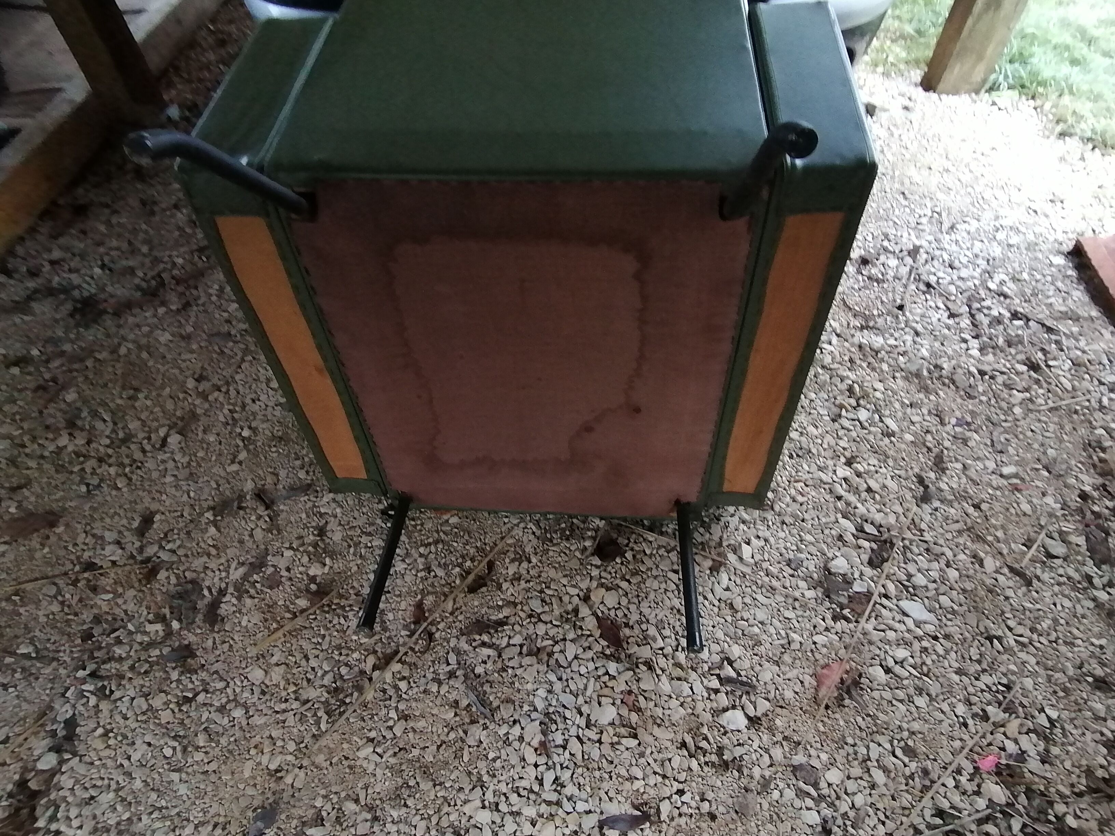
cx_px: 558
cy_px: 418
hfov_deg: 91.0
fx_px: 548
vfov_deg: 74.7
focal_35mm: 17
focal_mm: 1.78
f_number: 2.4
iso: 160
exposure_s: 1/50
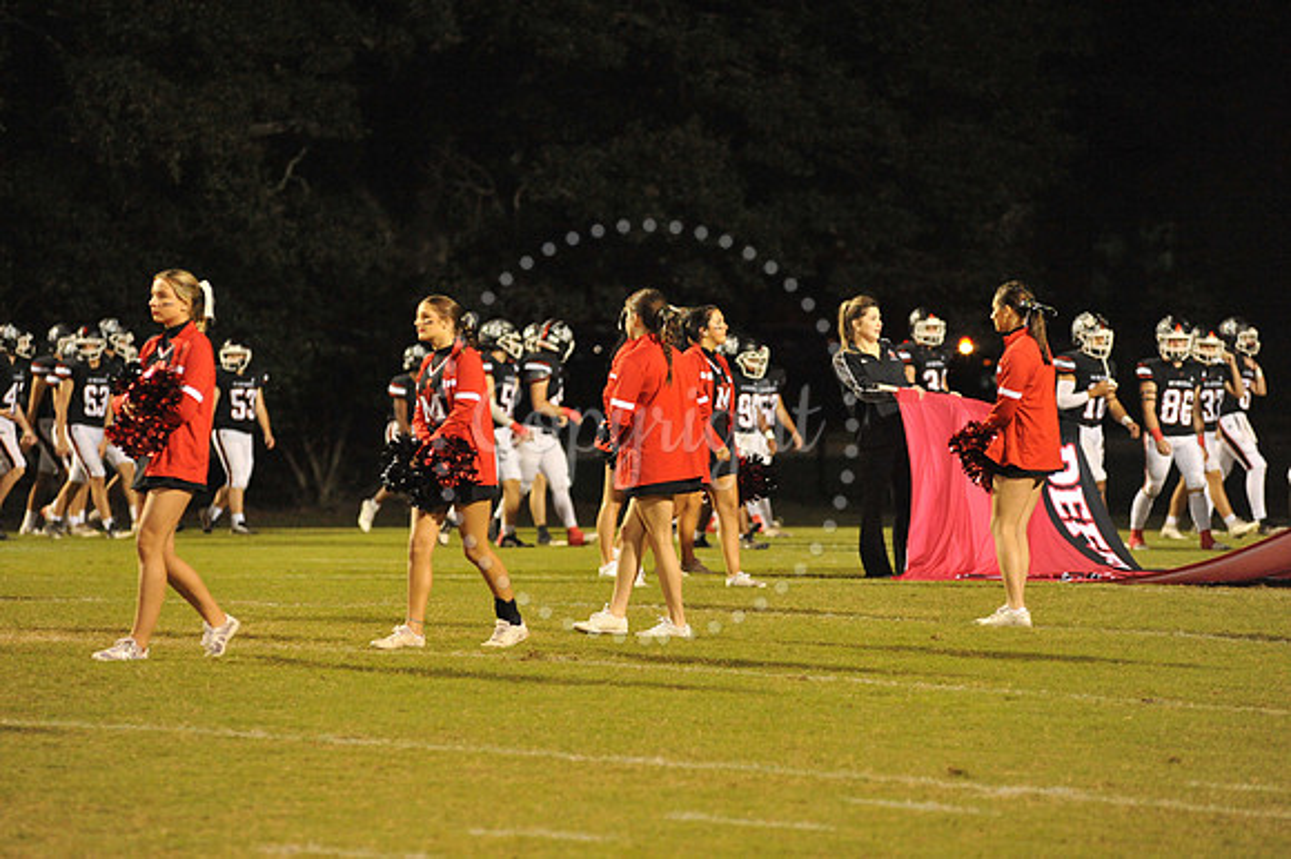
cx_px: 646
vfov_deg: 6.9
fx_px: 7168
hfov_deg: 10.3
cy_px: 430
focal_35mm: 200
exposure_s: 1/200
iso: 6400
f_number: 5
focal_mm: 200
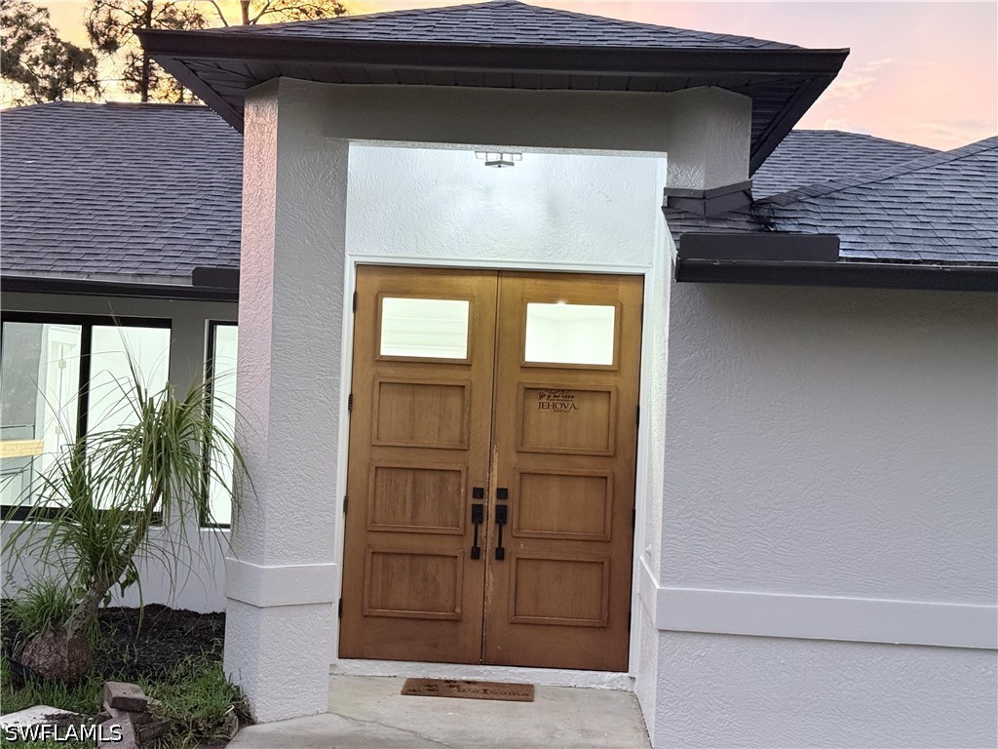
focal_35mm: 48
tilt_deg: +2.1
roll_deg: -2.6
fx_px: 1384
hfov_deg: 39.7
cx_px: 499
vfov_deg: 30.3
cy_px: 374
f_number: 1.78
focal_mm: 6.76
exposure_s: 1/40
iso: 320
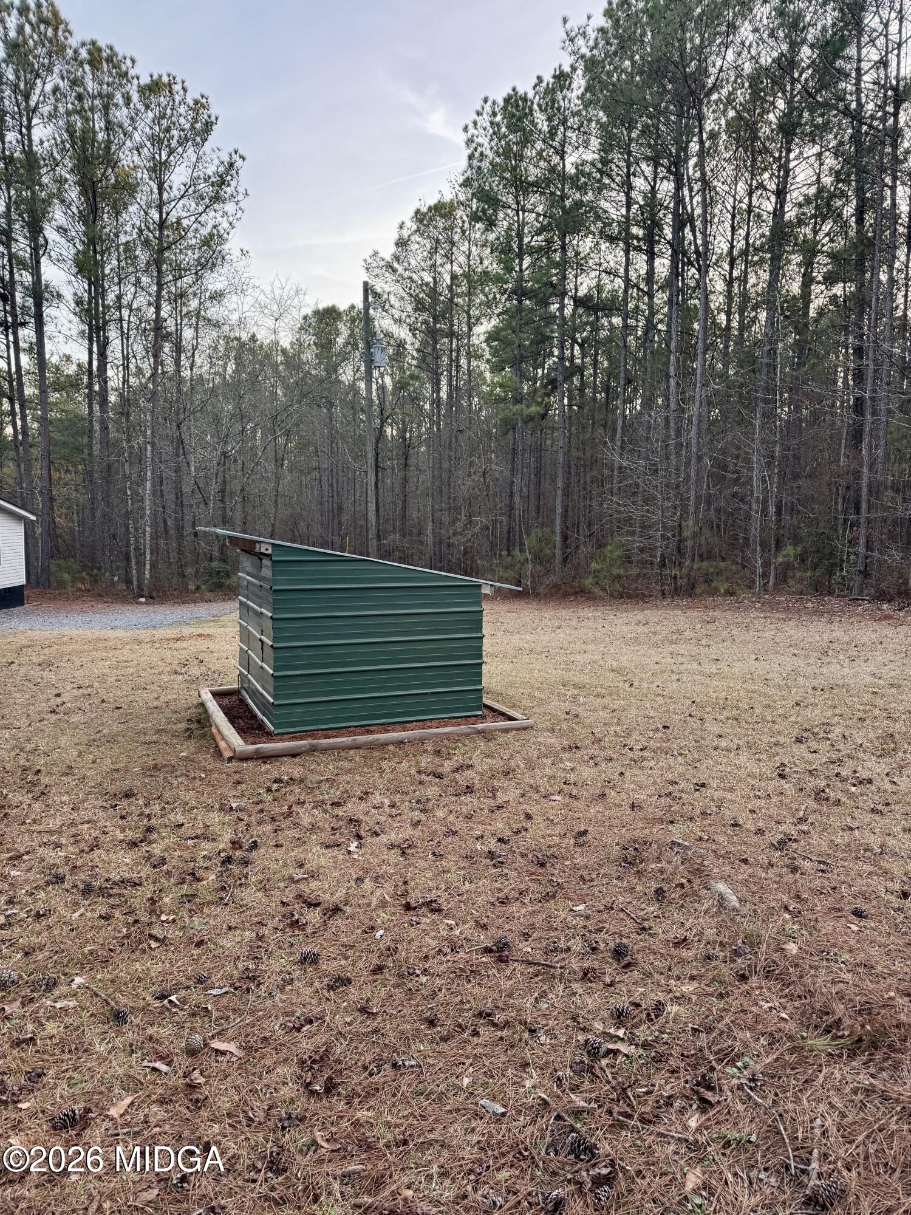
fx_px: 842
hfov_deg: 56.8
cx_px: 456
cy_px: 608
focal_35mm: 24
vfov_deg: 71.6
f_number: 1.78
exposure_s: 1/121
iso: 80
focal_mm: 6.76
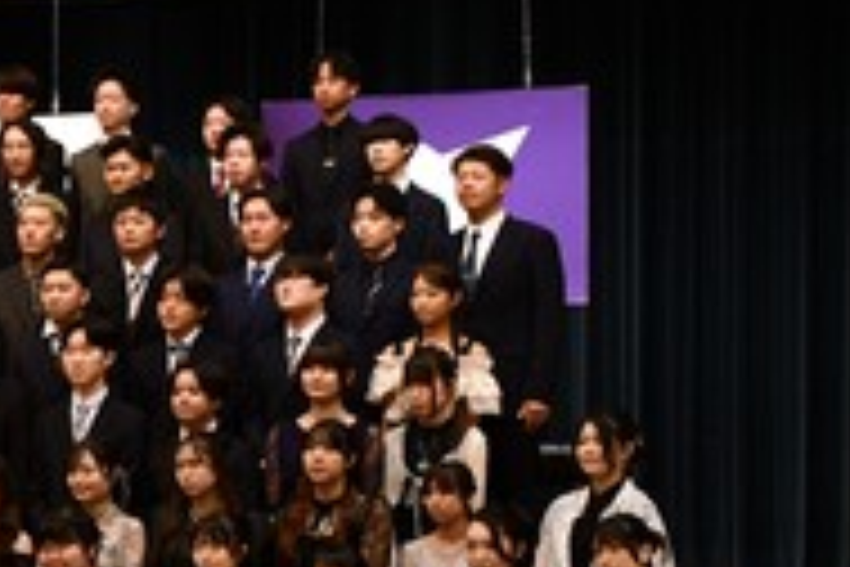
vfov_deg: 13.8
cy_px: 412
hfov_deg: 19.4
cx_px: -182
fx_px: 2337
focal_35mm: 99
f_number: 3.8
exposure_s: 1/60
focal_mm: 26
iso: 1250
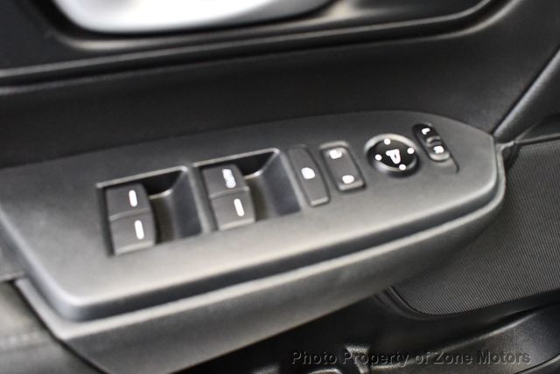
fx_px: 560
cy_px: 187
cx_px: 280
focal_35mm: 36
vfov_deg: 36.9
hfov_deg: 53.1
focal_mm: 18
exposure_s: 1/60
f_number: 3.5
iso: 5600
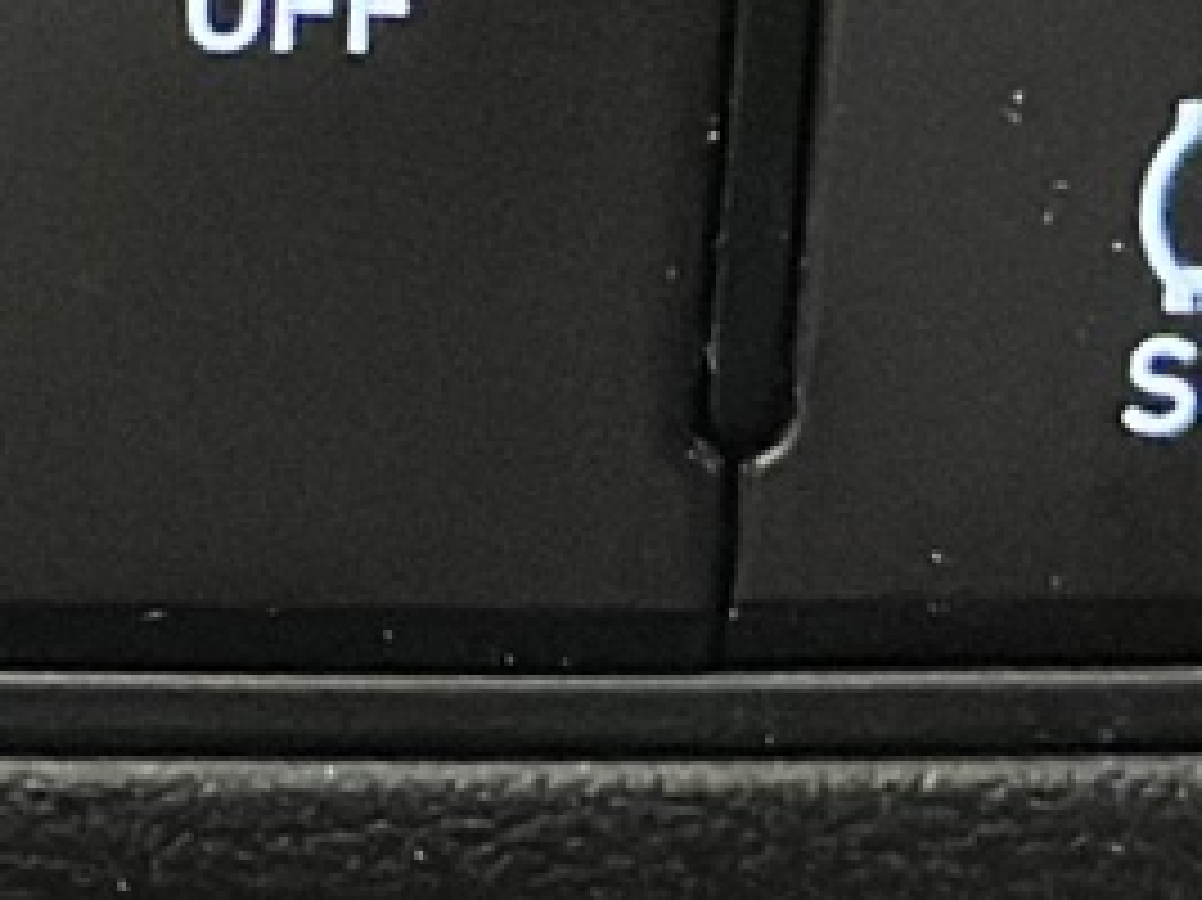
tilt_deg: -18.9
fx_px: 11974
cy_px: -266
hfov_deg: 5.7
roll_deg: -3.5
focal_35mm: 345
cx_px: -635
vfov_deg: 4.3
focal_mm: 6.86
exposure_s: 1/20
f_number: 1.78
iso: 1000
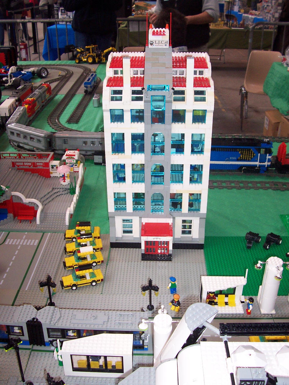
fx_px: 412
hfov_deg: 38.7
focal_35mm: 37
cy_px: 192
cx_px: 144
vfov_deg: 50.1
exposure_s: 1/60
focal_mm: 5.6
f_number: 2.8
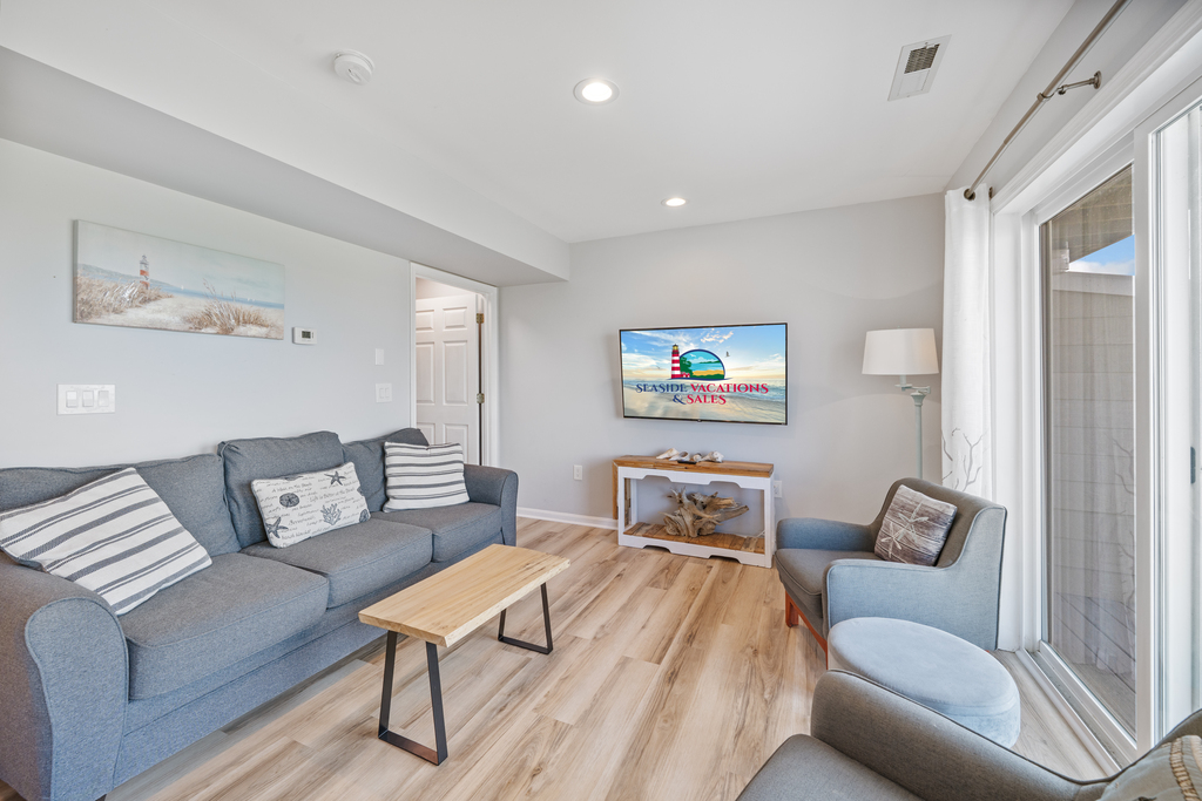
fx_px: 434
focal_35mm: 13
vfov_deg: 85.4
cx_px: 601
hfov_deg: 108.3
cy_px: 400
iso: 320
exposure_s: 1/30
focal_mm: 13
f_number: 8
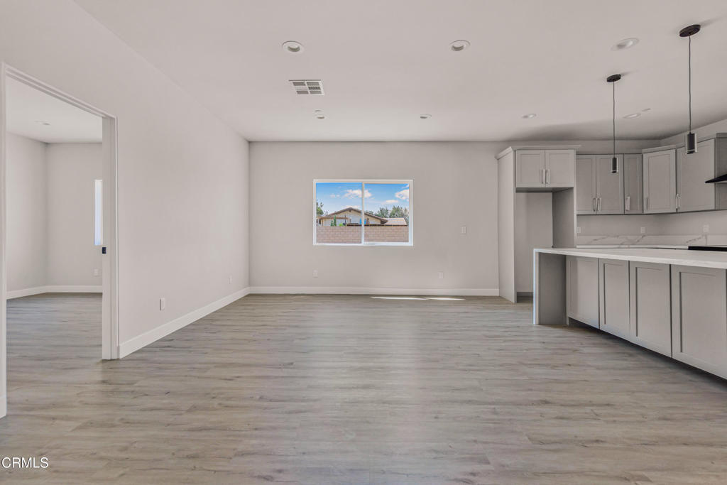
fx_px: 303
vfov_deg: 77.3
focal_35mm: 15
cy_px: 242
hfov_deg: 100.4
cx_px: 364
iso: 400
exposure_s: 1/40
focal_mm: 10
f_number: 8
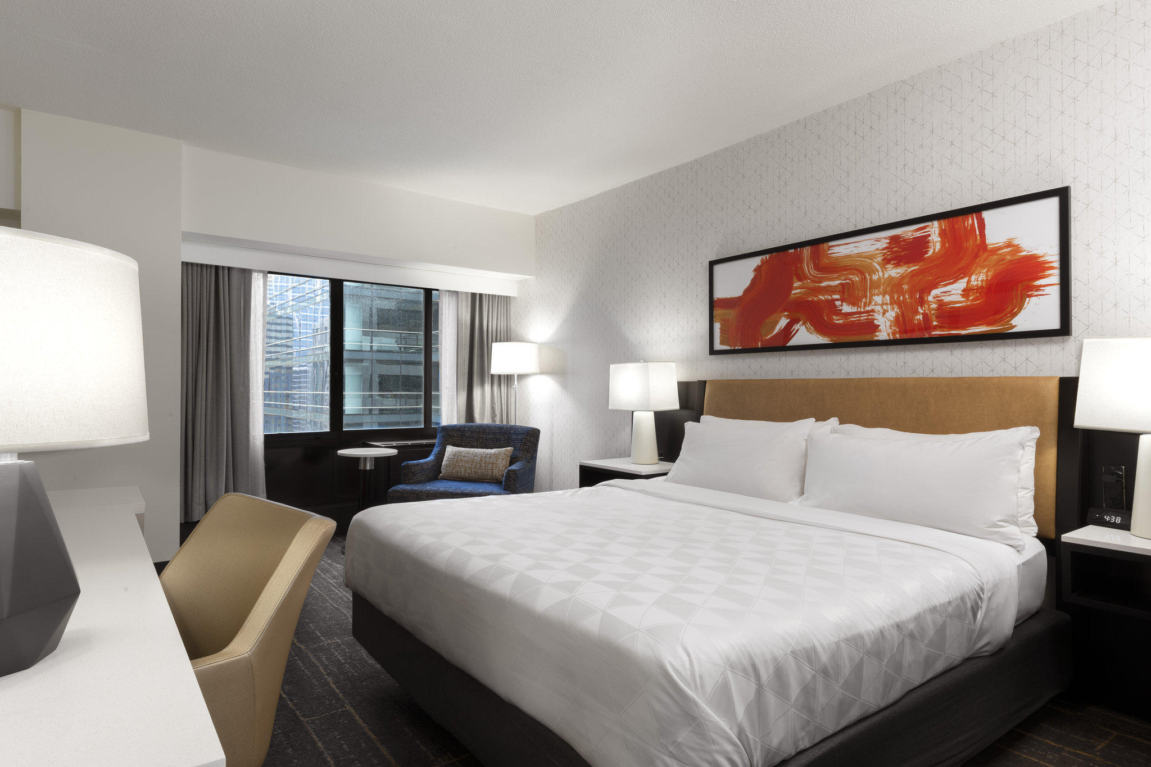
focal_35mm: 20
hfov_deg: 84.0
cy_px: 384
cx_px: 576
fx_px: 639
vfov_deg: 61.9
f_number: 20
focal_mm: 20
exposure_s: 3
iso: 100
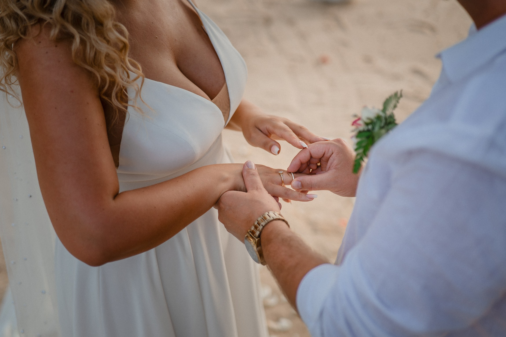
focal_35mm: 56
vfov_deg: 24.2
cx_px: 223
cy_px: 189
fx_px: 787
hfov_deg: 35.6
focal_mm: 50
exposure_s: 1/400
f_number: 2
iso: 125
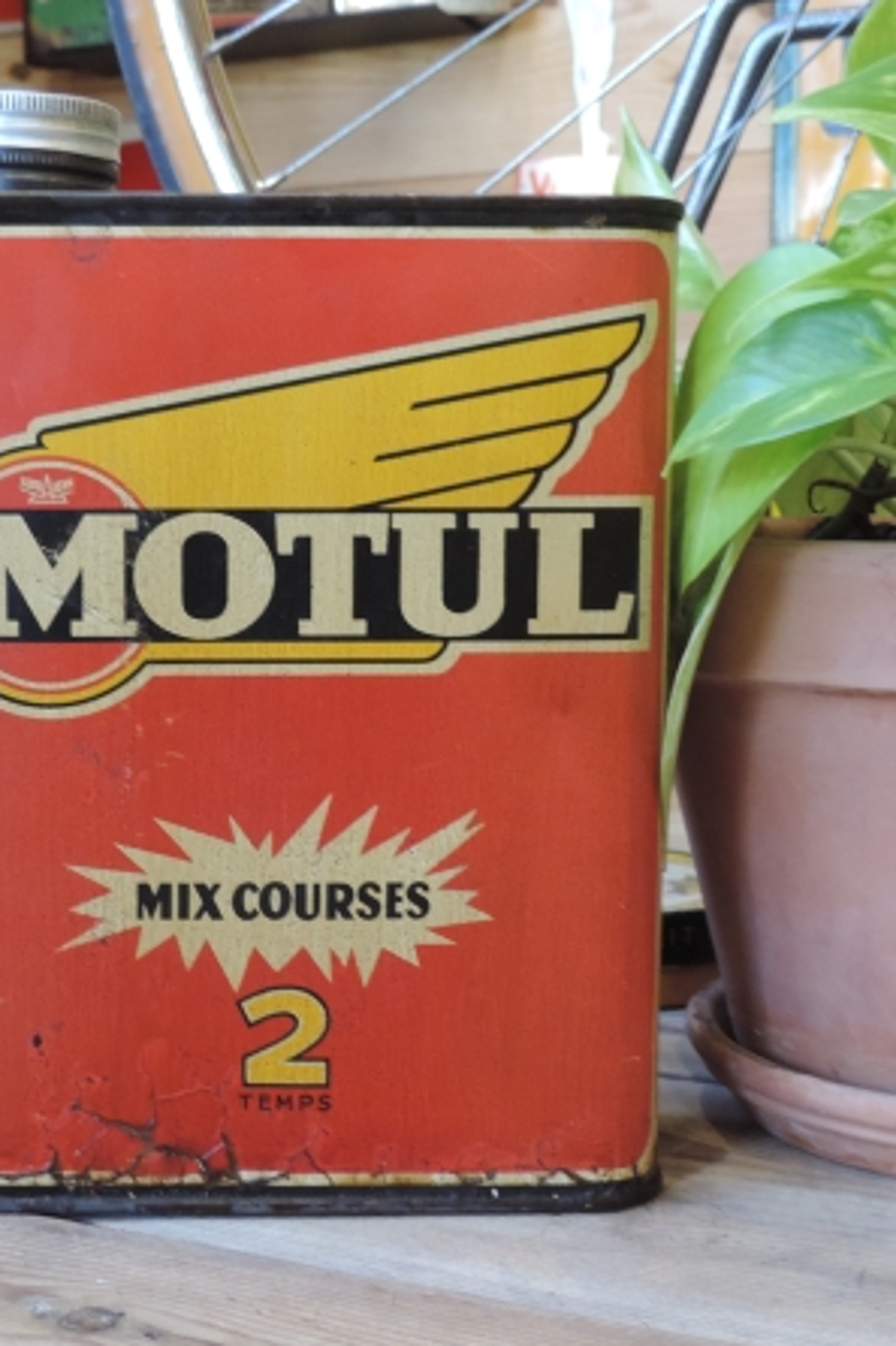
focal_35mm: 49
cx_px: 259
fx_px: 1831
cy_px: 676
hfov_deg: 27.2
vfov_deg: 40.4
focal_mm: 6.2
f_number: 3.3
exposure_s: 1/30
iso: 400
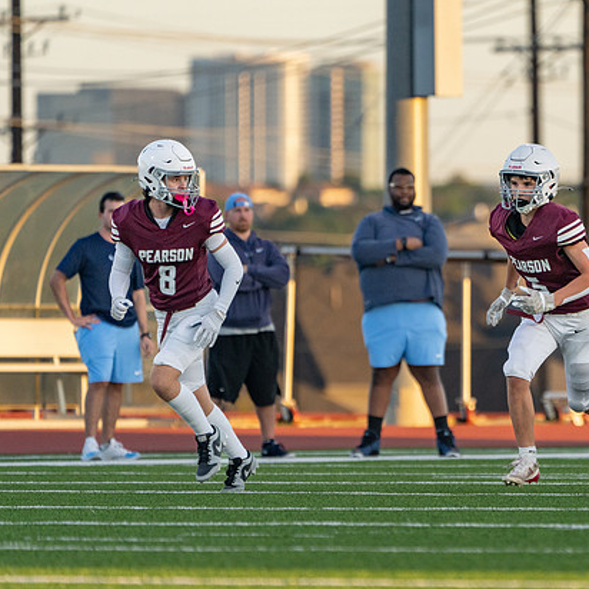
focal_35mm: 658
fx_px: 12667
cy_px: 340
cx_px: 520
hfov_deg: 2.7
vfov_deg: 2.7
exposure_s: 1/1250
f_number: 5.6
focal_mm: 400
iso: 1250
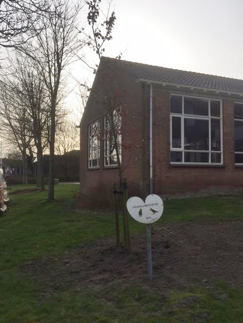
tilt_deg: +2.8
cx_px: 122
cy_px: 162
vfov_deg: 61.7
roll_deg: +0.0
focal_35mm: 29
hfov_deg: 48.2
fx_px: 271
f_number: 2.2
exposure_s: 1/1789
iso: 25
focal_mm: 4.15
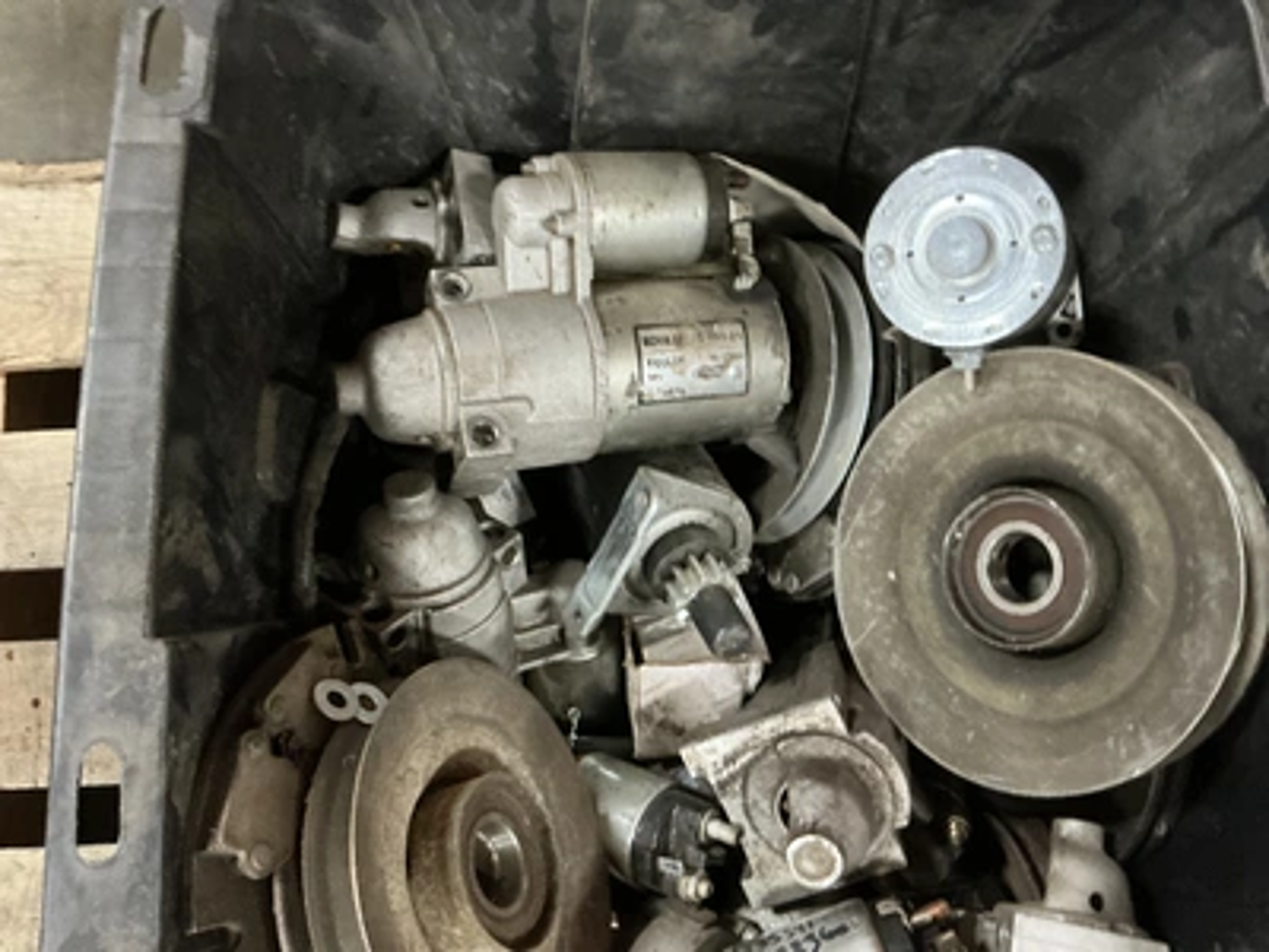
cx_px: 634
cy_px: 476
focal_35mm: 28
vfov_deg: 49.7
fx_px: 1026
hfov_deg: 63.4
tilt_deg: -80.3
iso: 400
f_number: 1.8
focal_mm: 3
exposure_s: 1/30
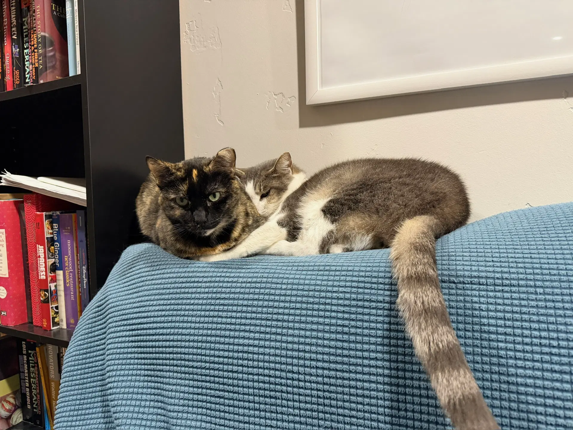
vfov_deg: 56.8
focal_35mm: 24
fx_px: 397
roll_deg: +1.9
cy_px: 215
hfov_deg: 71.6
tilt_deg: -5.1
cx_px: 286
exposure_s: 1/60
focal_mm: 6.76
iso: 640
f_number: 1.78
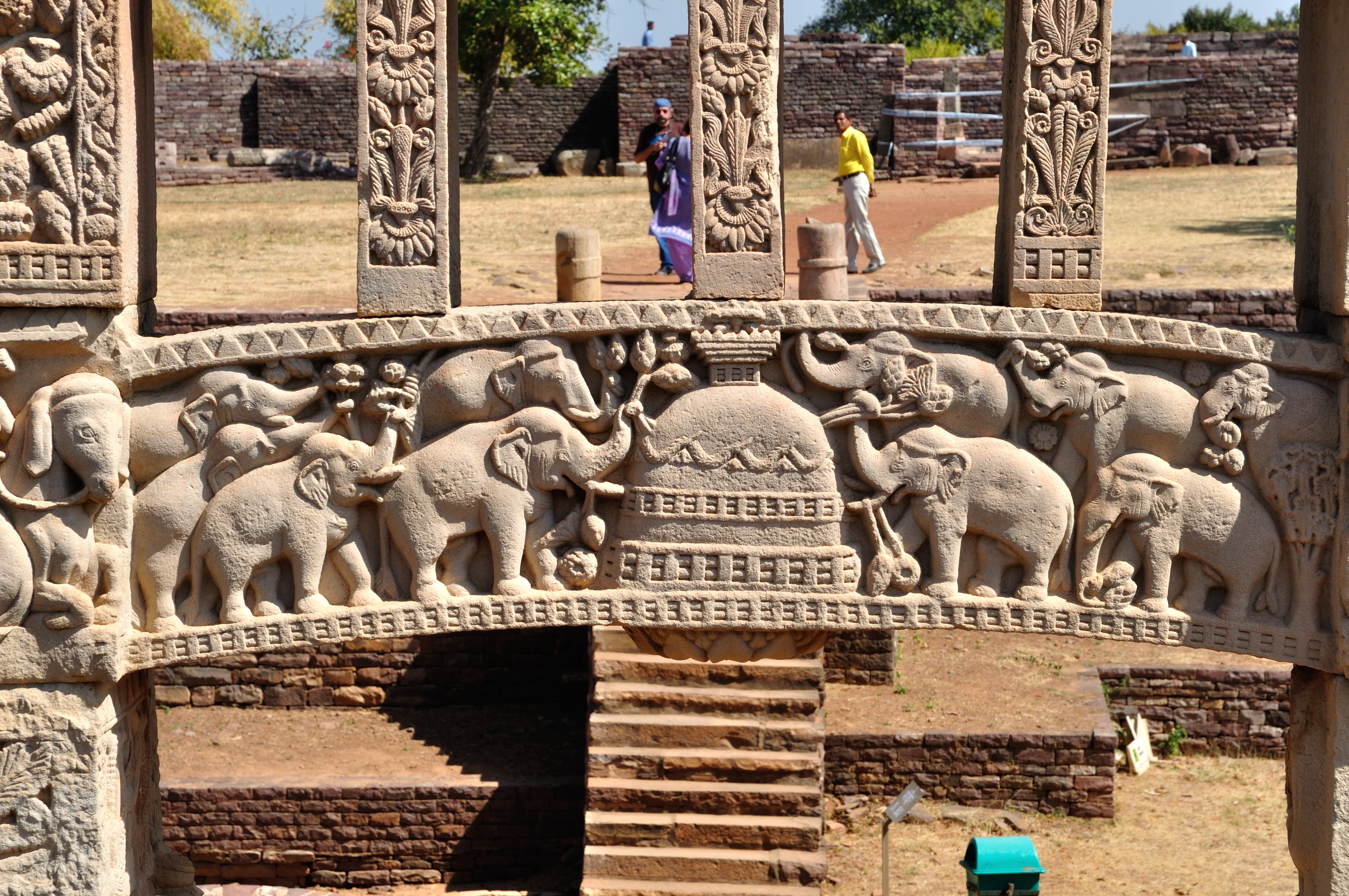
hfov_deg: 19.5
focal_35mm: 105
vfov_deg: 13.0
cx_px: 674
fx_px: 3930
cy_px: 448
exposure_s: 1/320
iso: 200
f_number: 10
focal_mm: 70
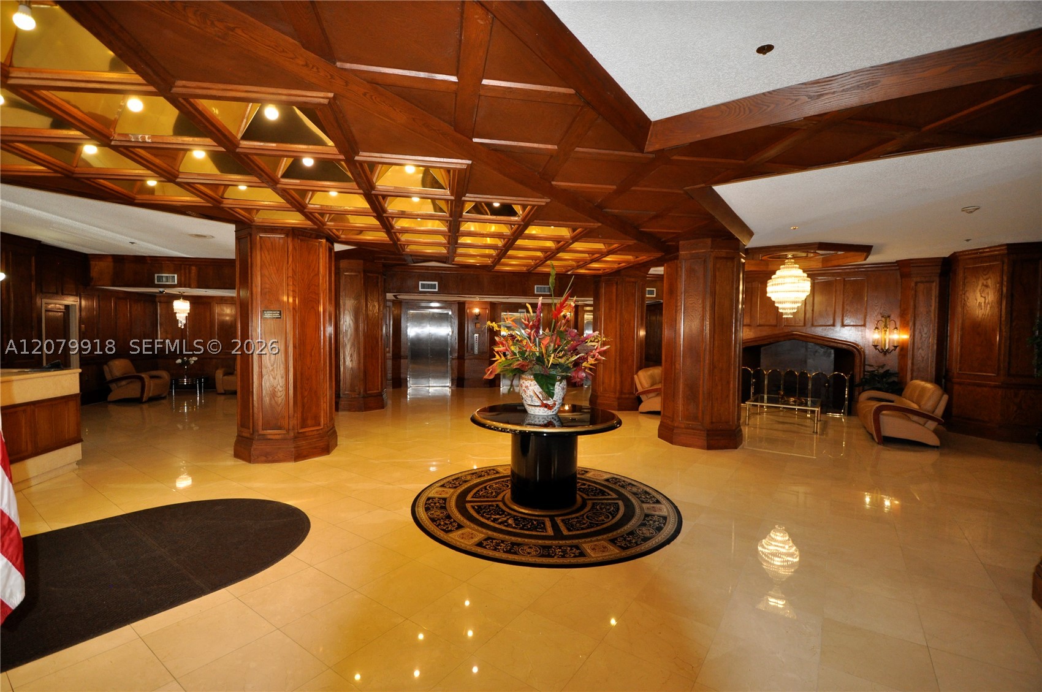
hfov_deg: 100.5
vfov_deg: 77.2
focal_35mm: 15
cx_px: 521
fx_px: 434
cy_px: 346
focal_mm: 10
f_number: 3.5
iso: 800
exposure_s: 1/60
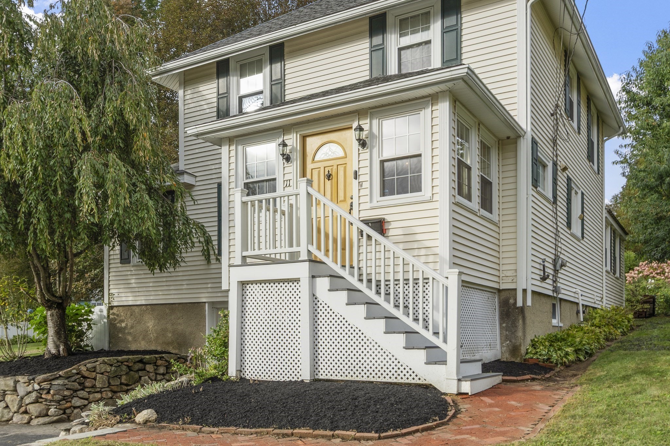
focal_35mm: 33
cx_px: 335
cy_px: 223
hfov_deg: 57.2
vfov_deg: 40.0
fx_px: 614
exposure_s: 1/125
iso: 100
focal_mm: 22
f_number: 8
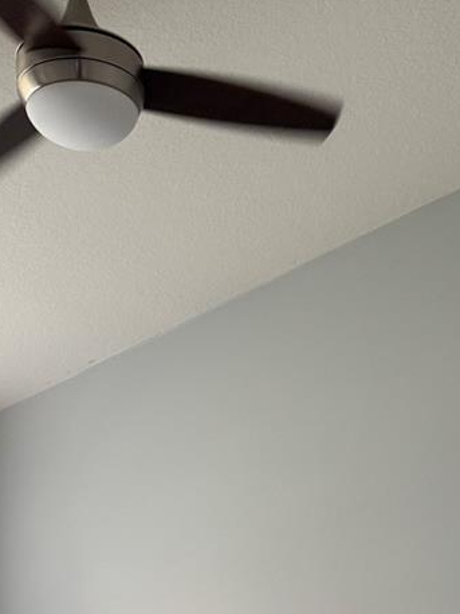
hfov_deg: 23.2
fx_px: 1116
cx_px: 295
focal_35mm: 63
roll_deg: +0.7
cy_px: 797
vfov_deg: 26.2
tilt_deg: -4.9
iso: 200
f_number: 1.78
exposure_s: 1/120
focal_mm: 6.76
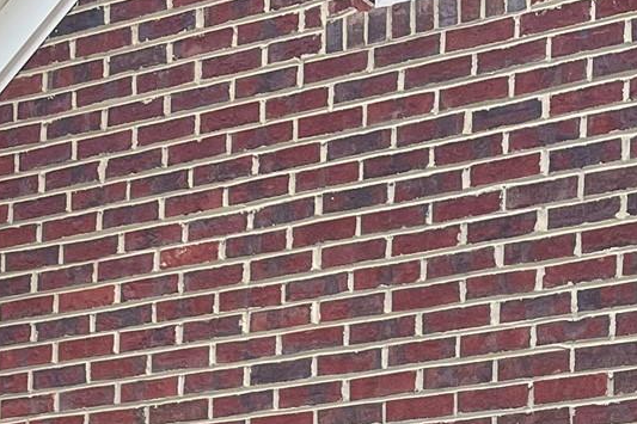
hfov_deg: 19.0
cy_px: 866
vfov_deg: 11.7
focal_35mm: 104
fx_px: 1840
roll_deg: -1.3
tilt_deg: +1.0
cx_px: 659
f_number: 1.6
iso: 50
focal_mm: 5.1
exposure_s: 1/315
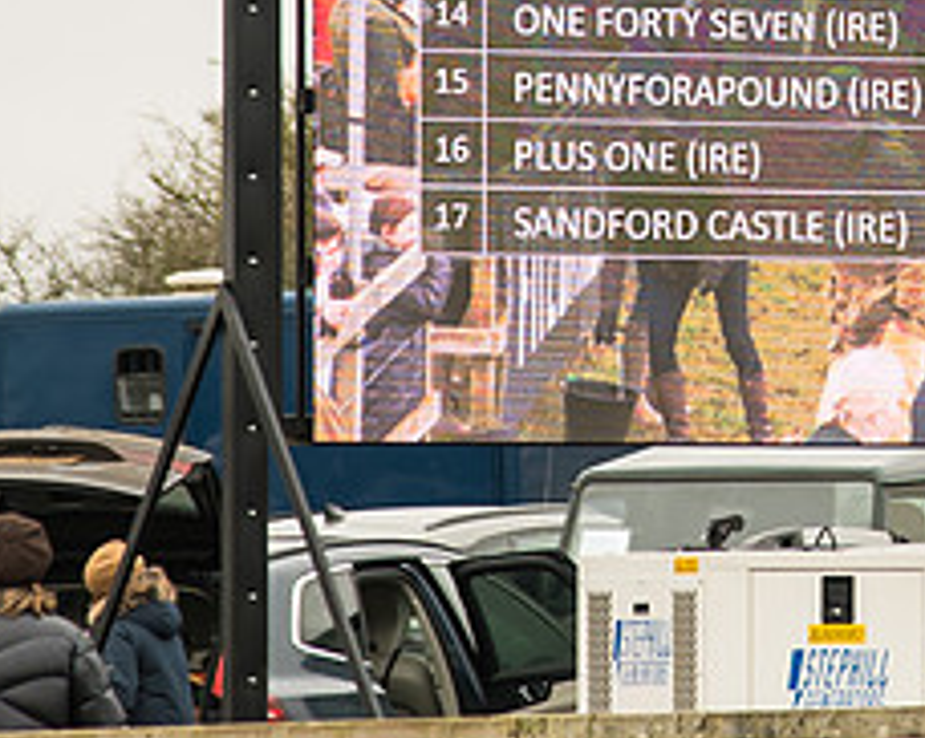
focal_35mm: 611
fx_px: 16713
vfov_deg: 2.5
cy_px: 0
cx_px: 1019
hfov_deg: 3.2
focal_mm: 120
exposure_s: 1/500
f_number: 4
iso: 400
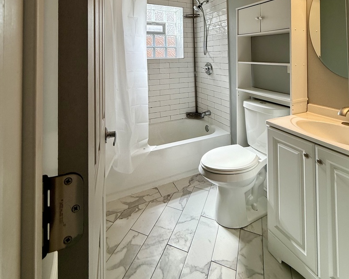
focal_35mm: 19
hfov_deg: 83.3
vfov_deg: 64.0
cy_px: 52
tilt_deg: +1.8
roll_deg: +0.5
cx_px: 179
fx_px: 196
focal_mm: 2.22
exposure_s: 1/239
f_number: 2.2
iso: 64
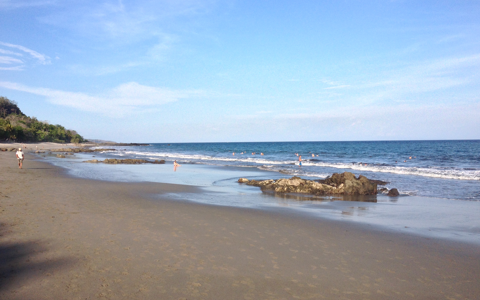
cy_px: 145
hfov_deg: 51.5
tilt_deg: -3.5
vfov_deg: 33.6
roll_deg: +0.8
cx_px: 244
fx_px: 497
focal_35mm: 38
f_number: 2.4
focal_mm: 4.28
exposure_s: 1/2045
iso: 50
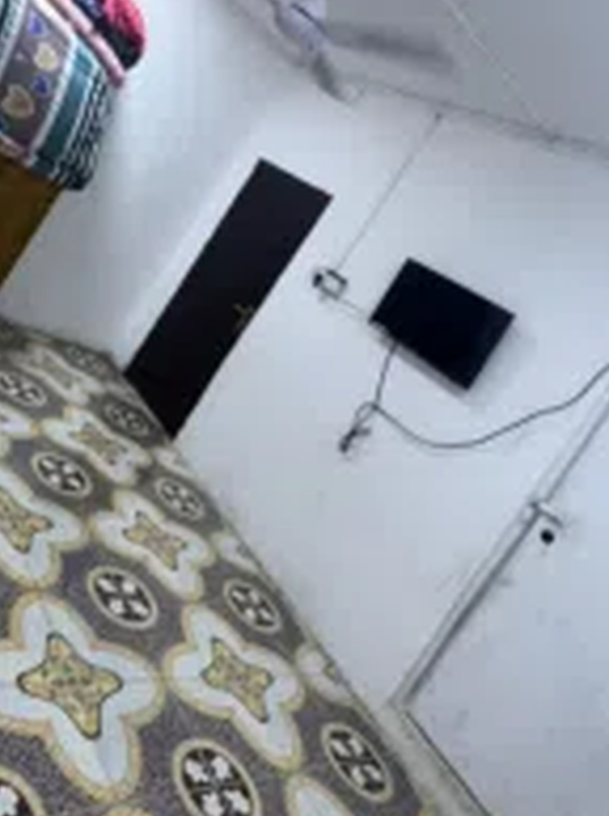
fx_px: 635
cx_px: 258
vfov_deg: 63.7
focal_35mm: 27
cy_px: 271
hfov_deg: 51.0
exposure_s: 1/100
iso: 160
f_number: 1.8
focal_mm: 1.57
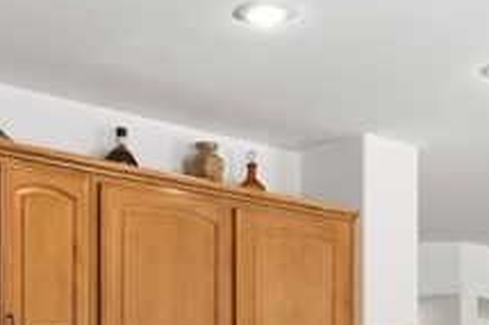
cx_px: 175
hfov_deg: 23.6
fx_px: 1167
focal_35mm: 86
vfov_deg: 14.9
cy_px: 468
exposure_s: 1/15
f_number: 8
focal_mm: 17
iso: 400
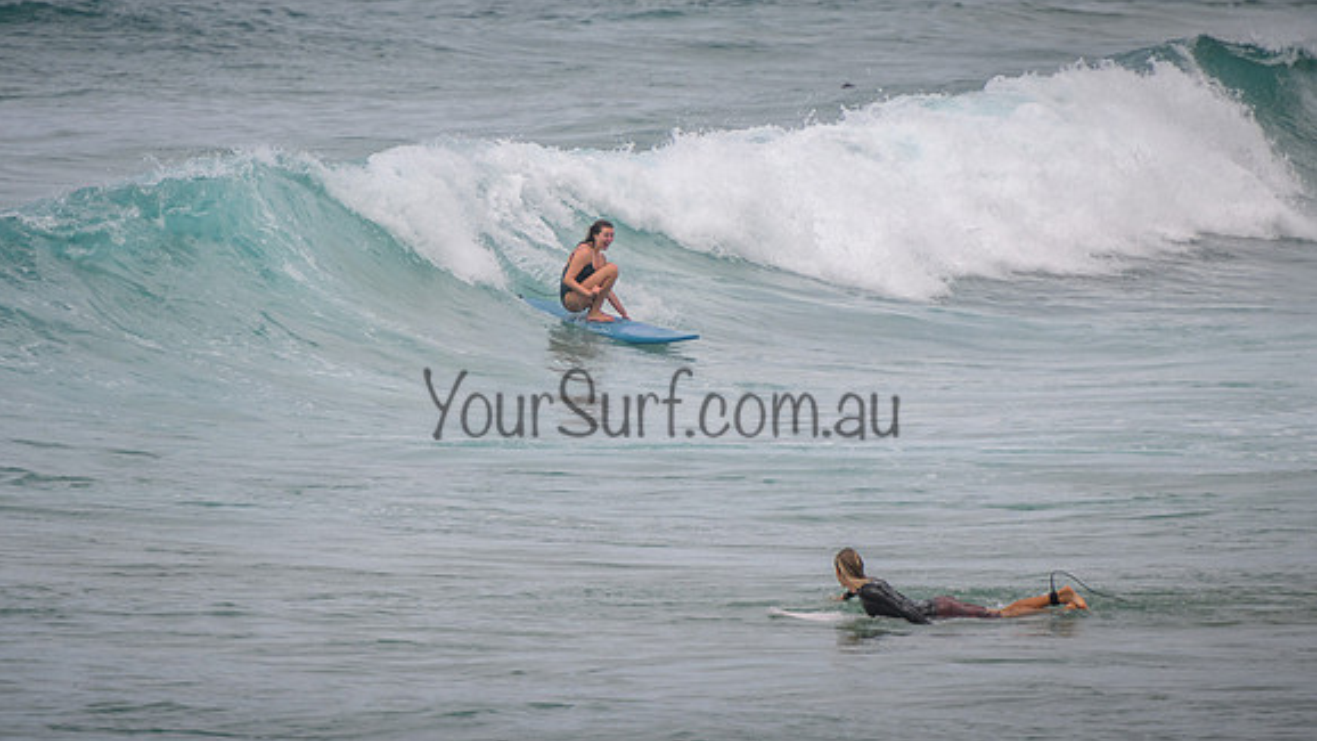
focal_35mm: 578
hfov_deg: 3.7
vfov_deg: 2.1
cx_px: 638
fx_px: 20183
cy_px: 292
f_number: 5.6
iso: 200
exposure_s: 1/2000
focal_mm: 400
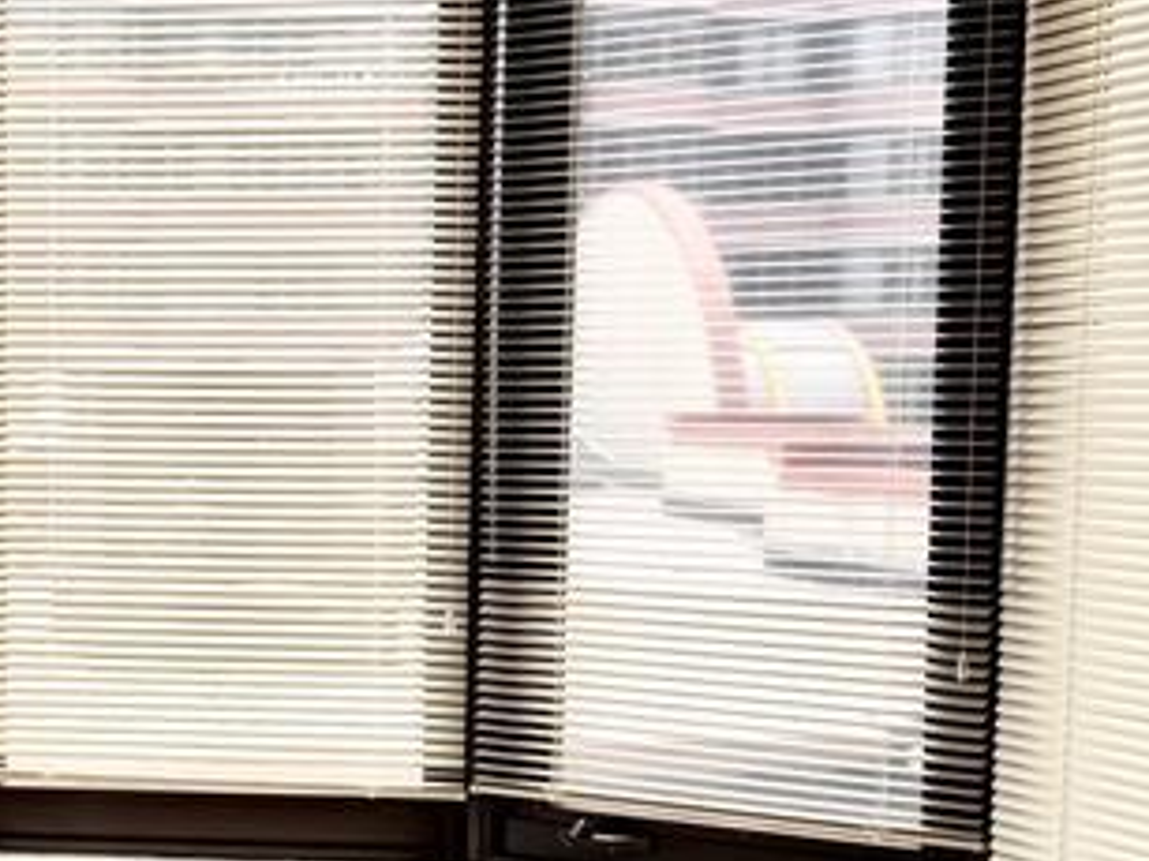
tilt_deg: -6.4
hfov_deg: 23.6
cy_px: 636
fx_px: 2654
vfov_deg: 18.3
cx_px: 45
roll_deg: -0.3
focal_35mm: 80
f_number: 1.78
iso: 80
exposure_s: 1/227
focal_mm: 6.76
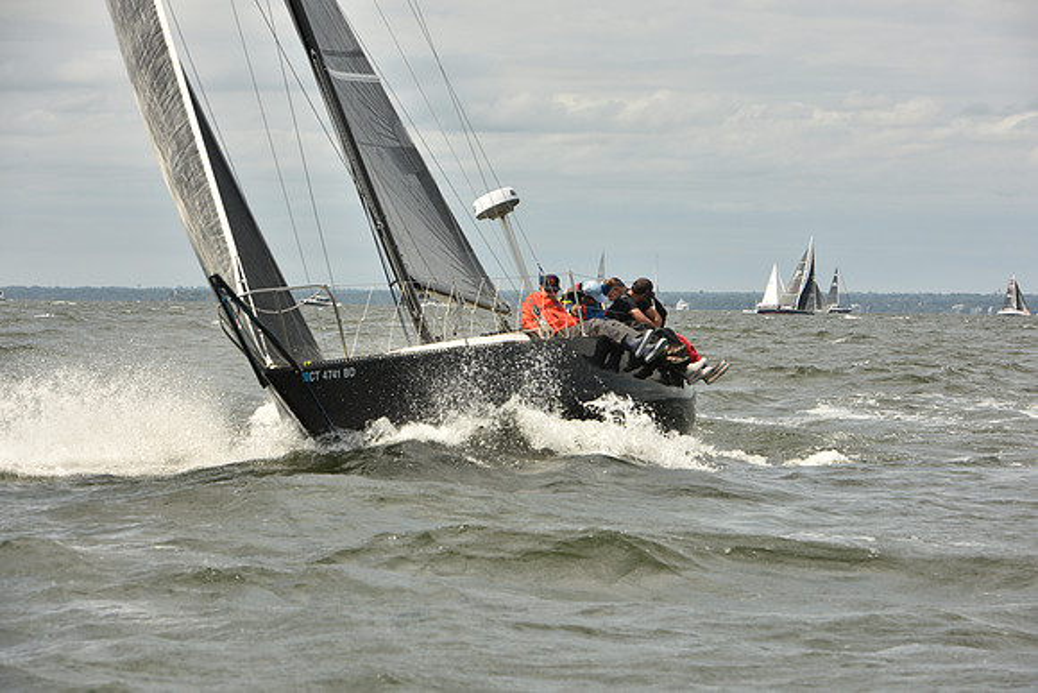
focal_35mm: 155
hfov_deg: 13.2
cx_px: 519
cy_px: 346
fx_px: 4470
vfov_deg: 8.9
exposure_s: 1/800
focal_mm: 155
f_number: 9
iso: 250
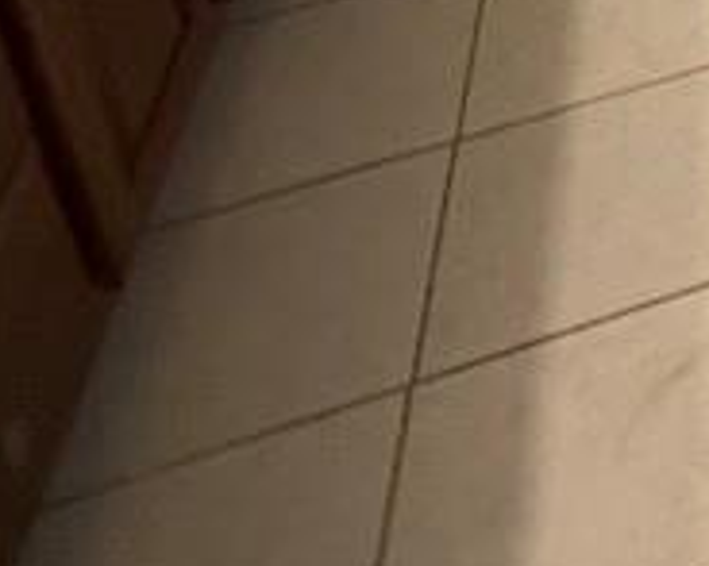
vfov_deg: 14.2
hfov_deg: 18.2
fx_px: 1594
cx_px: 1368
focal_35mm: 76
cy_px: -766
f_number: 2.2
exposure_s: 1/60
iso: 500
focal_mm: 2.22
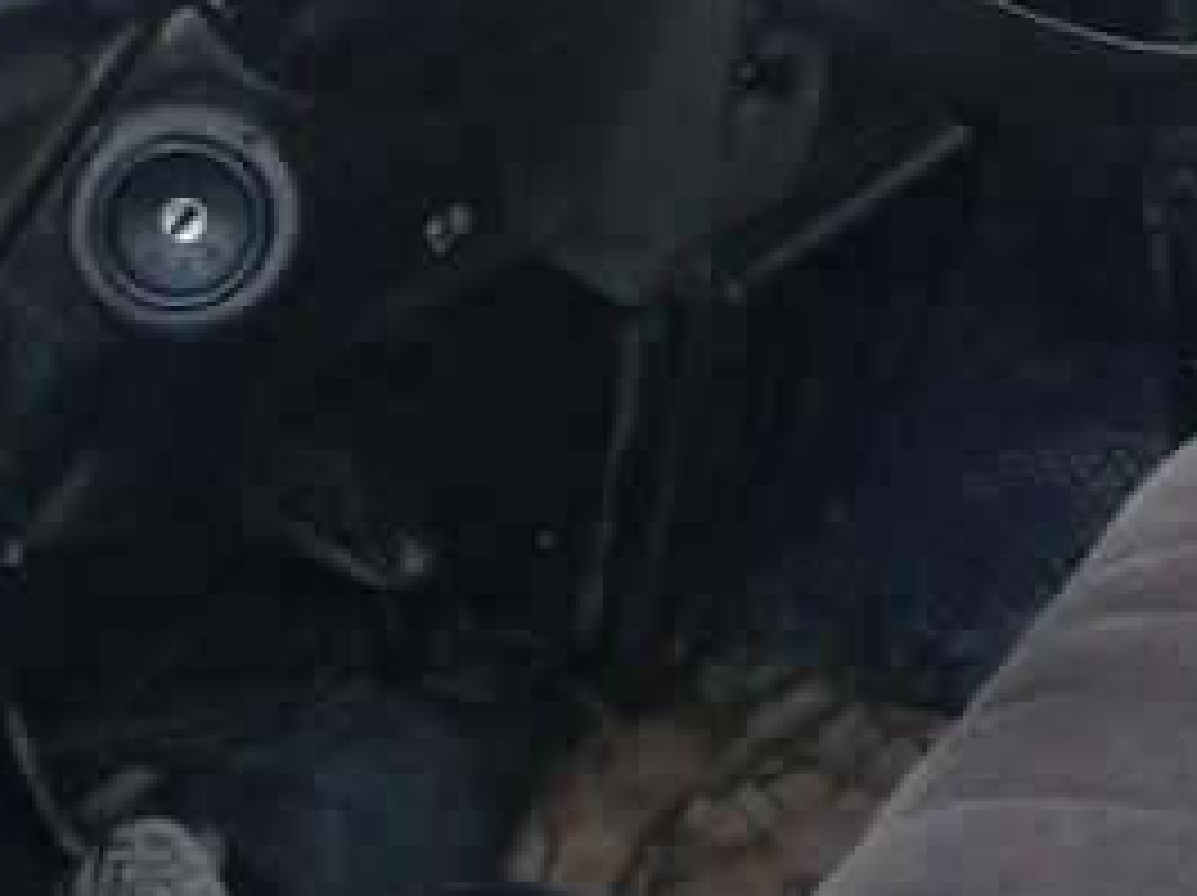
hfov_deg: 25.1
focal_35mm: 77
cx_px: 864
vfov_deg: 18.3
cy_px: -128
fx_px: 2660
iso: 200
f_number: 2.2
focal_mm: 3.3
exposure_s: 1/25
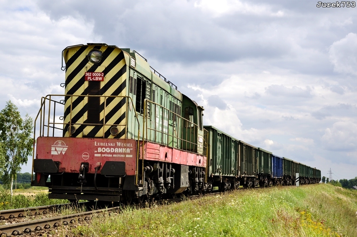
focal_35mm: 75
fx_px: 743
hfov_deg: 27.0
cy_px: 118
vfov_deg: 18.1
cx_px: 178
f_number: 8
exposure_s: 1/320
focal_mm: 50
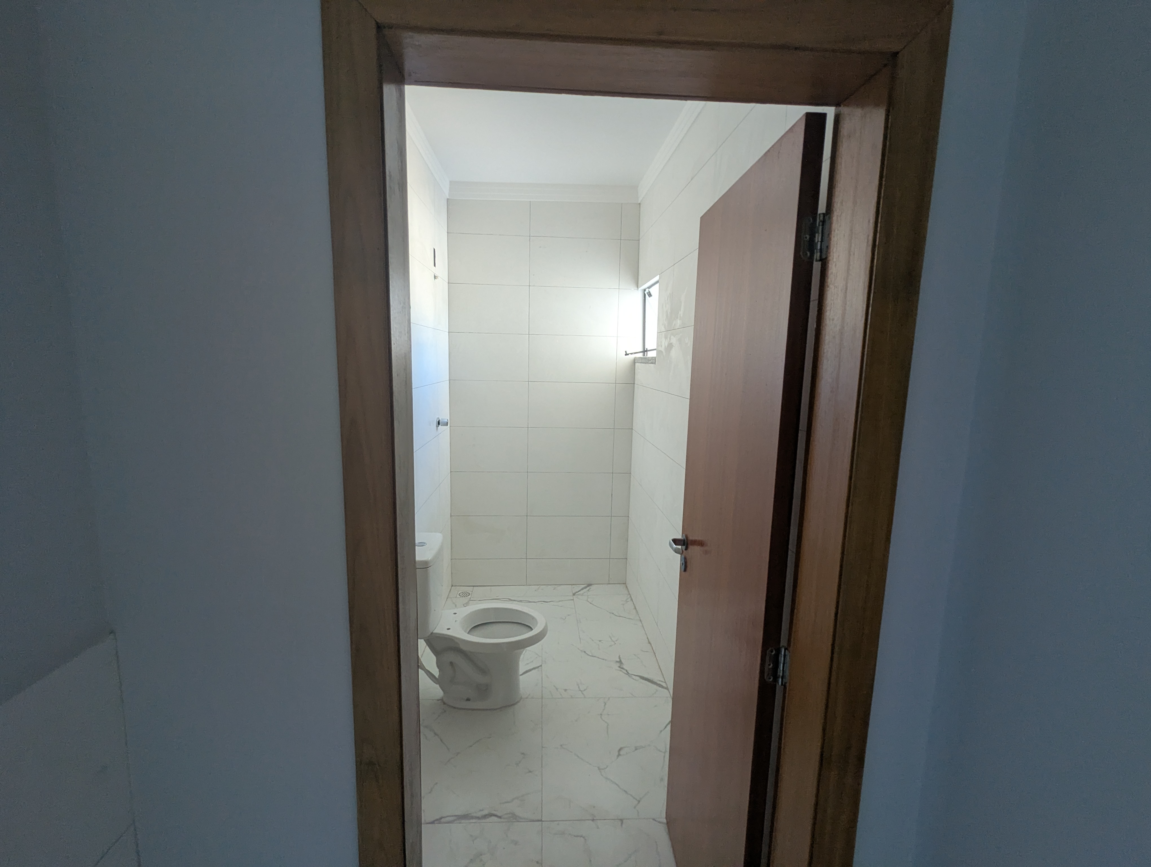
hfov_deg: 94.4
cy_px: 434
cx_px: 576
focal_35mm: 16
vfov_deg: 78.2
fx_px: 533
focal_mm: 2.35
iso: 112
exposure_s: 1/51
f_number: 2.2
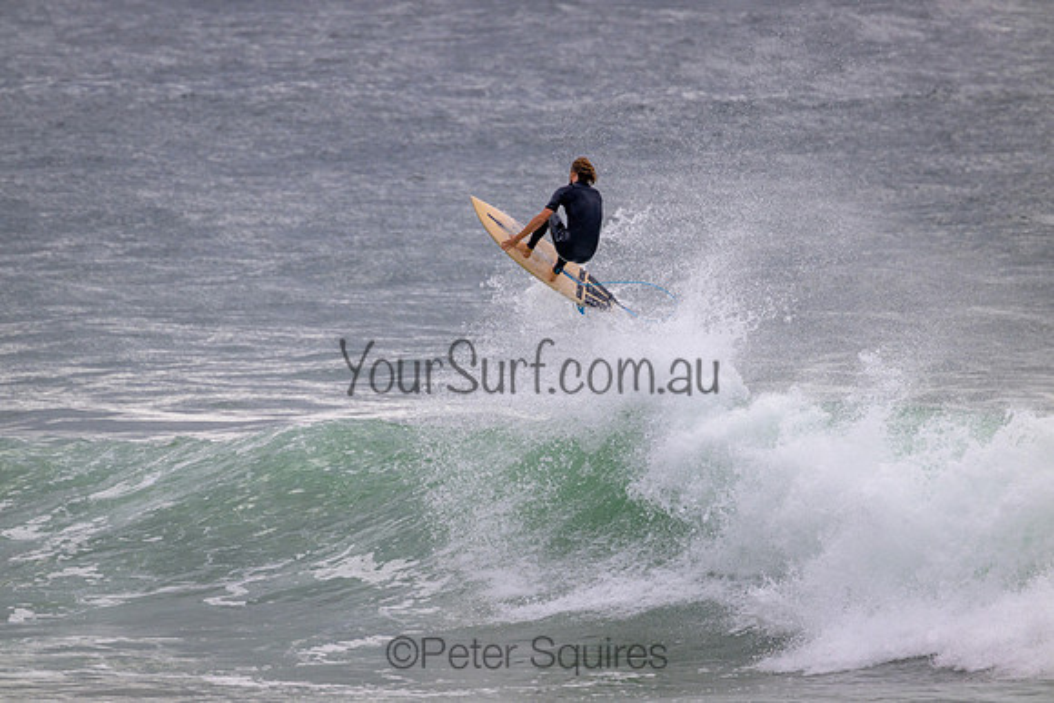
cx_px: 527
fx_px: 23427
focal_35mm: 800
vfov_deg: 1.7
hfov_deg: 2.6
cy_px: 352
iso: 1250
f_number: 11
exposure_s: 1/2000
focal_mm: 800
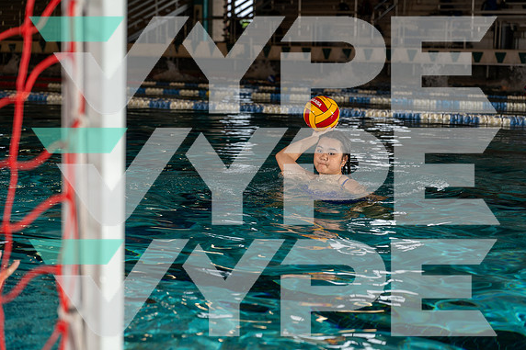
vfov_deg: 19.2
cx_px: 266
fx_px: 1037
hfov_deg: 28.5
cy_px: 177
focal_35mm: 71
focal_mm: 70
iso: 100
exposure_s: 1/250
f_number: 4
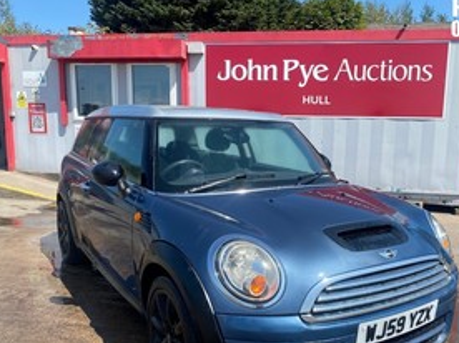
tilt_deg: -10.1
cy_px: 215
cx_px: 279
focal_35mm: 33
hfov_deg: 55.0
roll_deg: +0.1
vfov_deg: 42.5
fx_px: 437
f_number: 1.8
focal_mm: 4.25
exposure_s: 1/1996
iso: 32
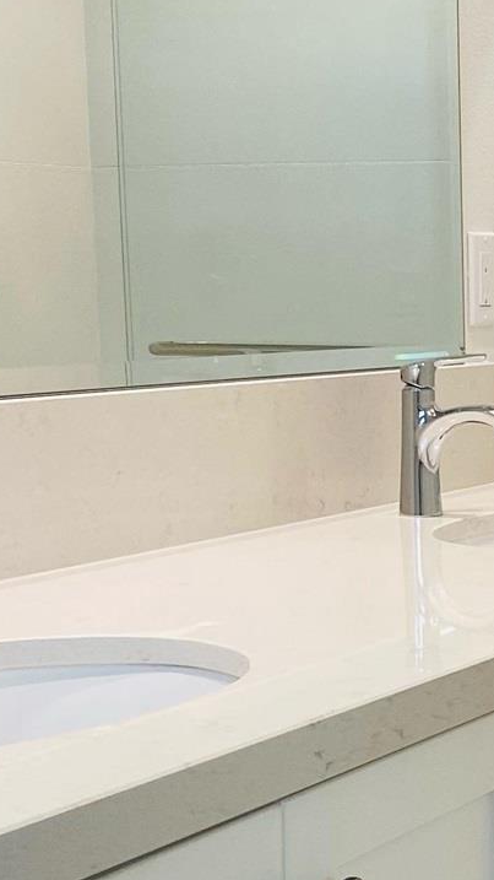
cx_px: 650
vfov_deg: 23.3
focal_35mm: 91
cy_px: 616
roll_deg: +0.0
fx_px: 2120
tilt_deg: -7.0
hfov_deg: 12.8
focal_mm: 4.25
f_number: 1.8
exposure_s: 1/120
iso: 64
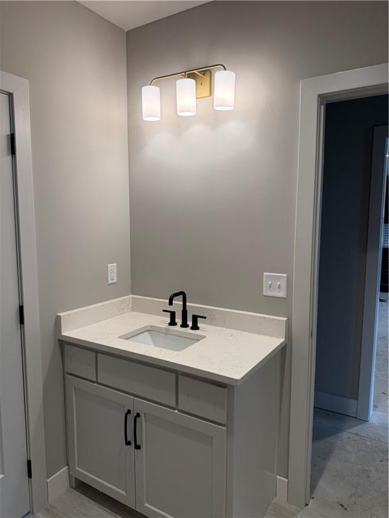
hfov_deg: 56.8
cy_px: 259
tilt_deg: -5.2
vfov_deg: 71.6
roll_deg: -0.2
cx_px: 194
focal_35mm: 24
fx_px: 360
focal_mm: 6.76
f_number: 1.78
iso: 125
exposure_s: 1/223
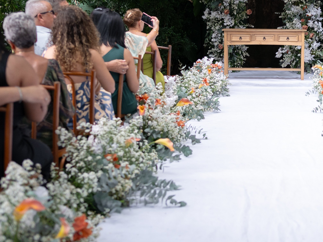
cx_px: 264
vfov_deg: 20.4
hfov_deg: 26.5
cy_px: 95
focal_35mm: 72
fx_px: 672
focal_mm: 35
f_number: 2.2
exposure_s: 1/1600
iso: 1000
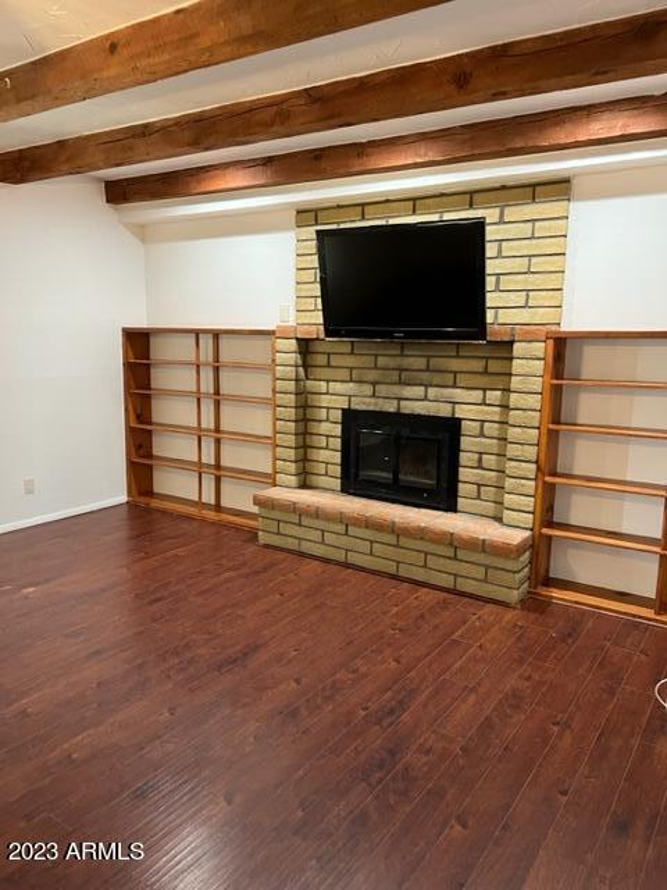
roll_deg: -1.2
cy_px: 445
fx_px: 668
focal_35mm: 26
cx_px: 334
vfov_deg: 67.3
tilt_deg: -7.6
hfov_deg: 53.1
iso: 320
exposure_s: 1/60
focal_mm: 5.7
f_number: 1.5
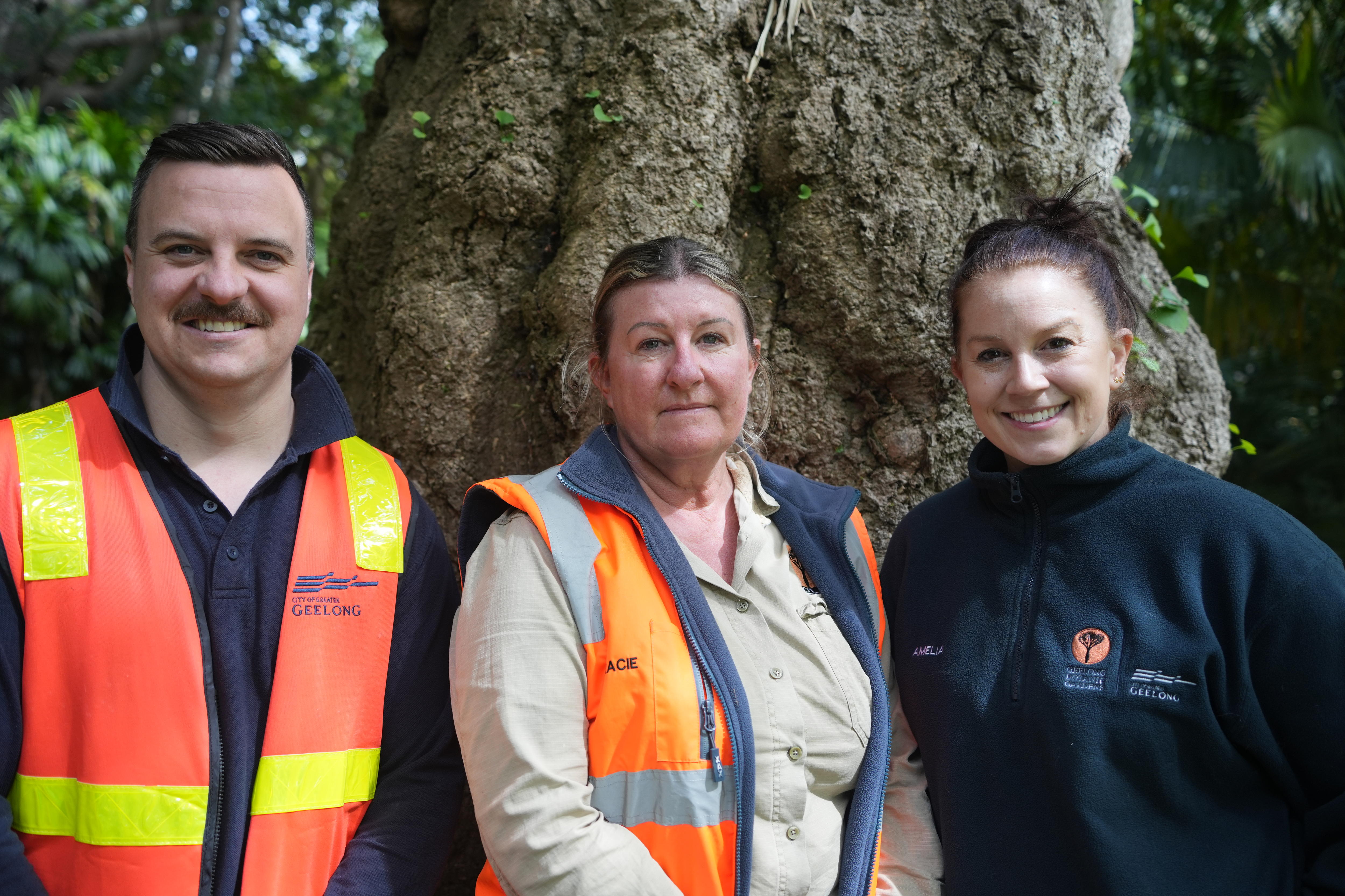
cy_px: 448
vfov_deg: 35.9
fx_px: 1382
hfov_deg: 51.9
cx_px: 672
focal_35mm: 37
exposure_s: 1/100
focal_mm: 37
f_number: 3.2
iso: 400
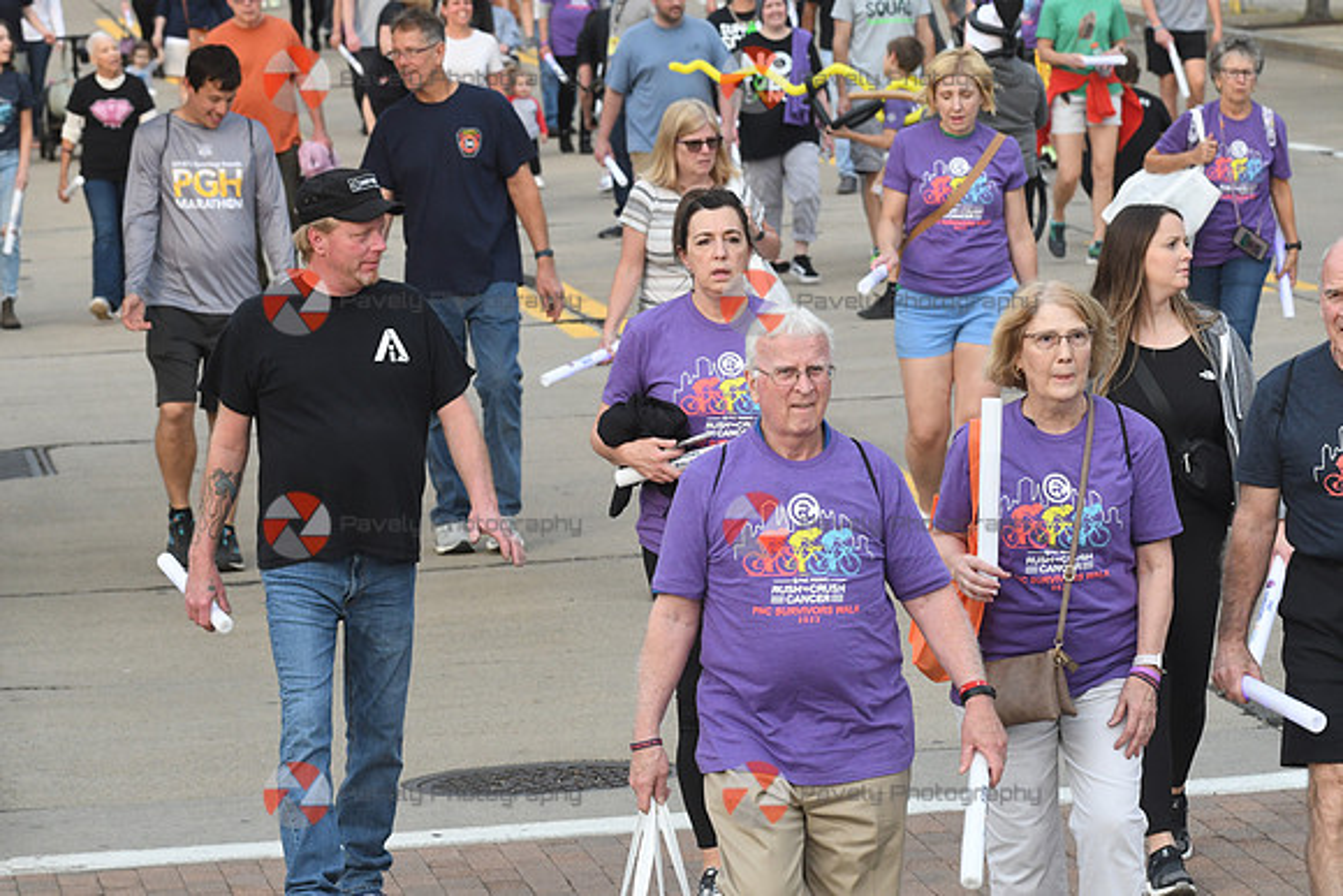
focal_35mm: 210
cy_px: 448
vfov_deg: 6.5
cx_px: 672
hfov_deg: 9.8
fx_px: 7836
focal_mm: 140
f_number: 9
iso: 1250
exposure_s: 1/250
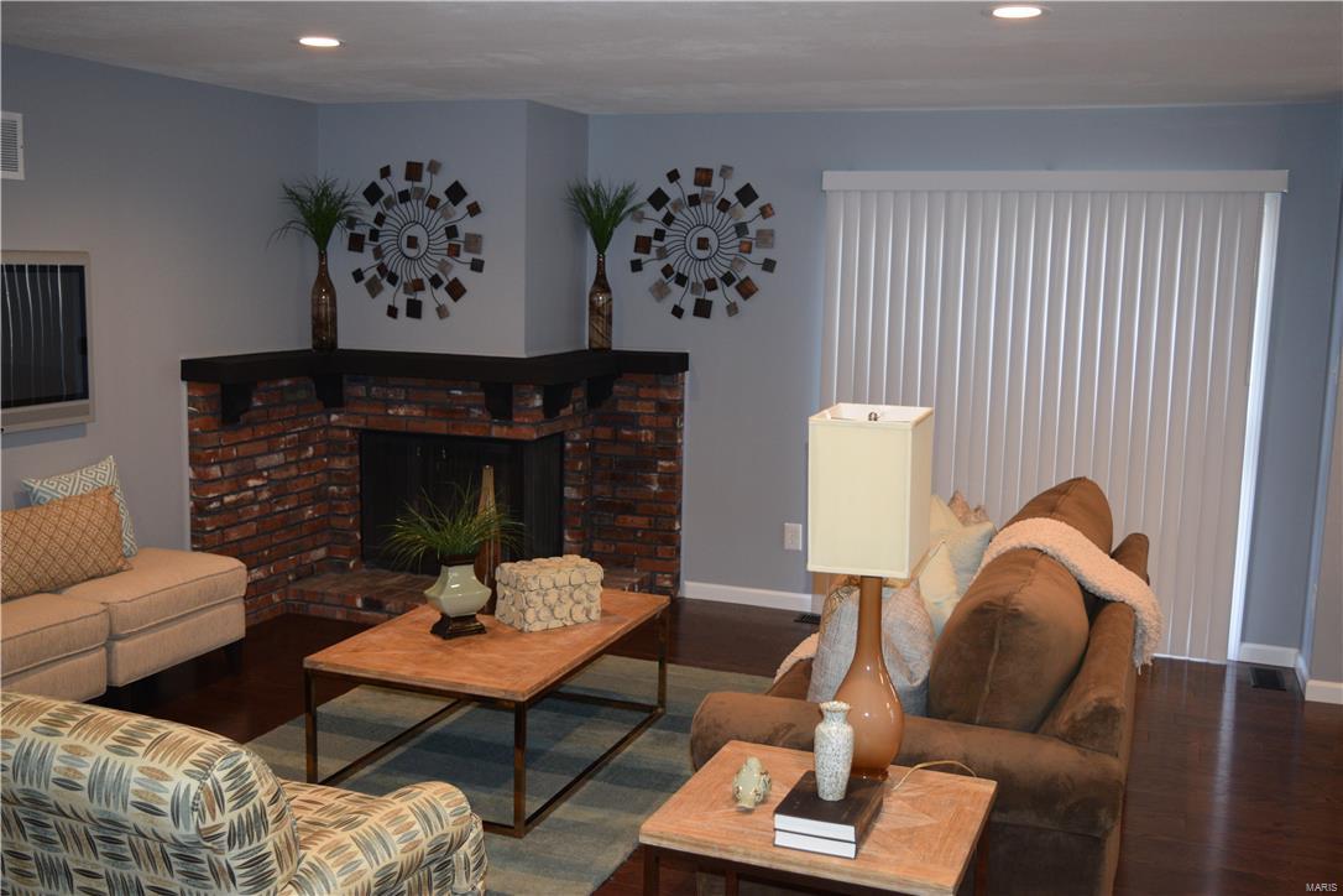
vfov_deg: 36.9
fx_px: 1343
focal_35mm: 36
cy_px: 448
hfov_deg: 53.1
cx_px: 672
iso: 800
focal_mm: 24
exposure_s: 1/60
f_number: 4
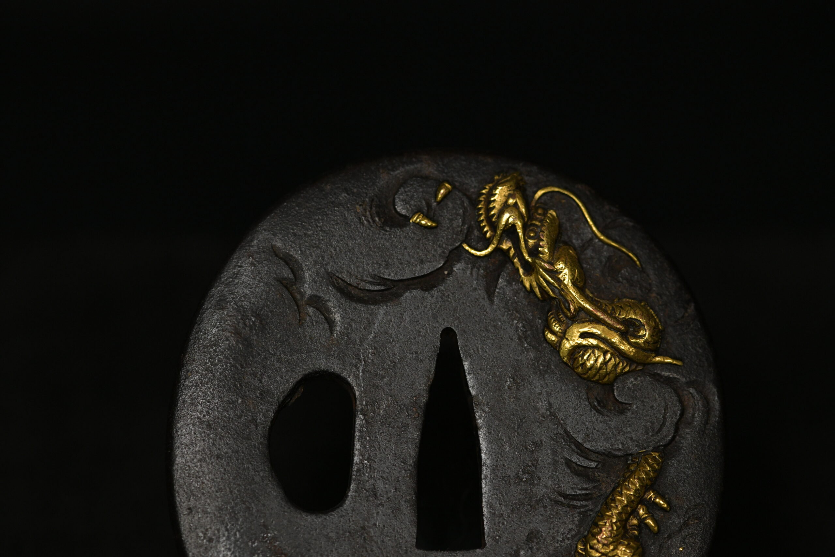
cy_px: 278
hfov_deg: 19.5
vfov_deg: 13.0
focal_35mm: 105
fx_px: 2435
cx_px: 418
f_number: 9
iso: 2000
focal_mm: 105
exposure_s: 1/125
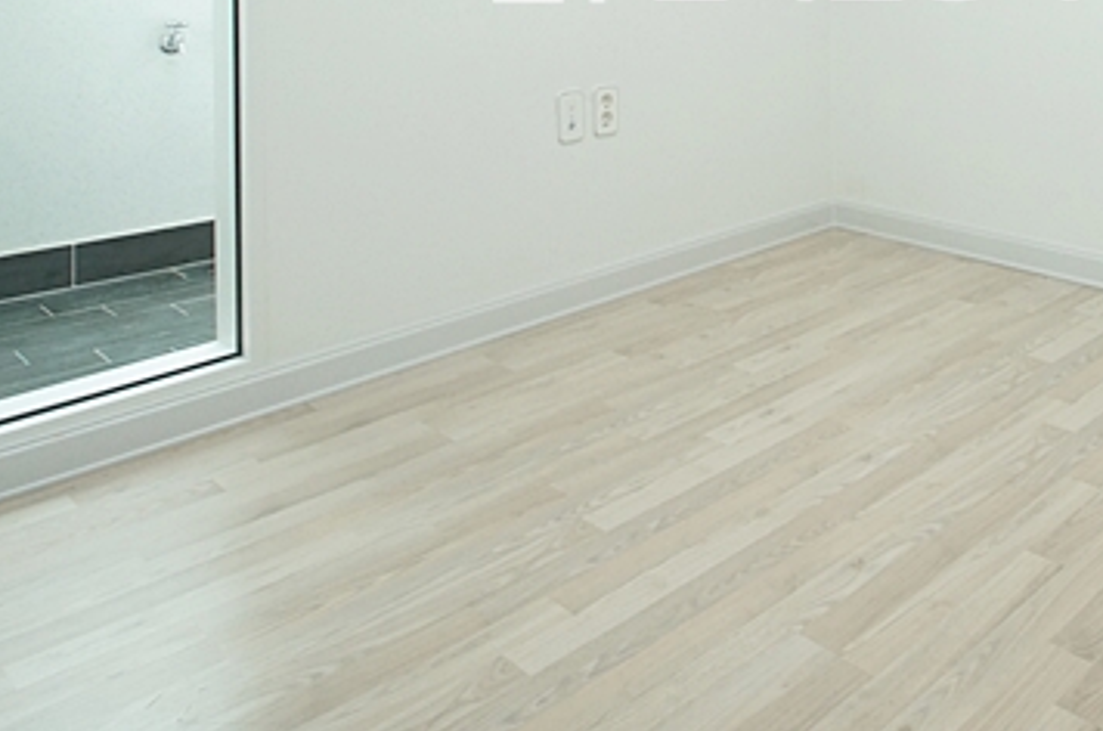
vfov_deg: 31.4
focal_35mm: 37
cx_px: 874
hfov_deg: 49.0
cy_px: -87
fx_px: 1135
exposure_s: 1/30
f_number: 9
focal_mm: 11
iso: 800
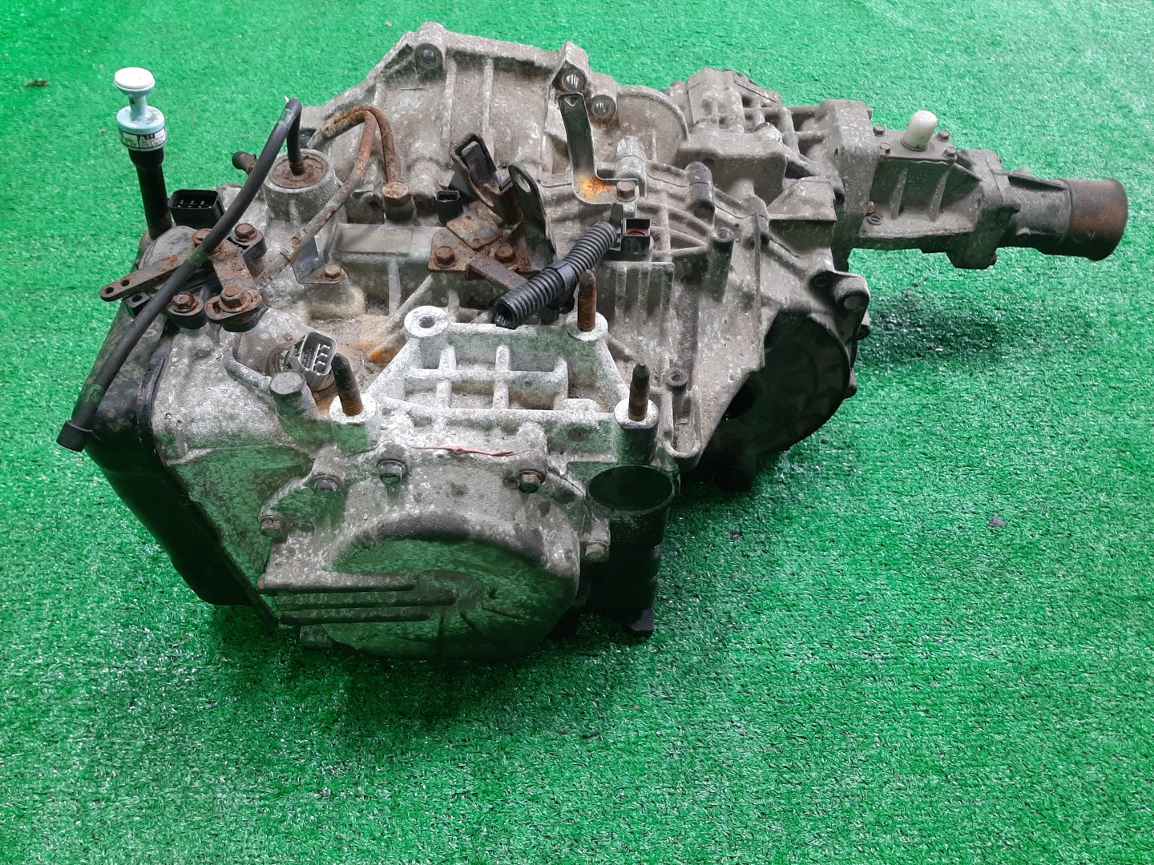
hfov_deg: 67.3
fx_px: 867
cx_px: 577
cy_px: 432
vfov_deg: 53.1
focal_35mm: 26
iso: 136
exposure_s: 1/50
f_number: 1.7
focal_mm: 3.93
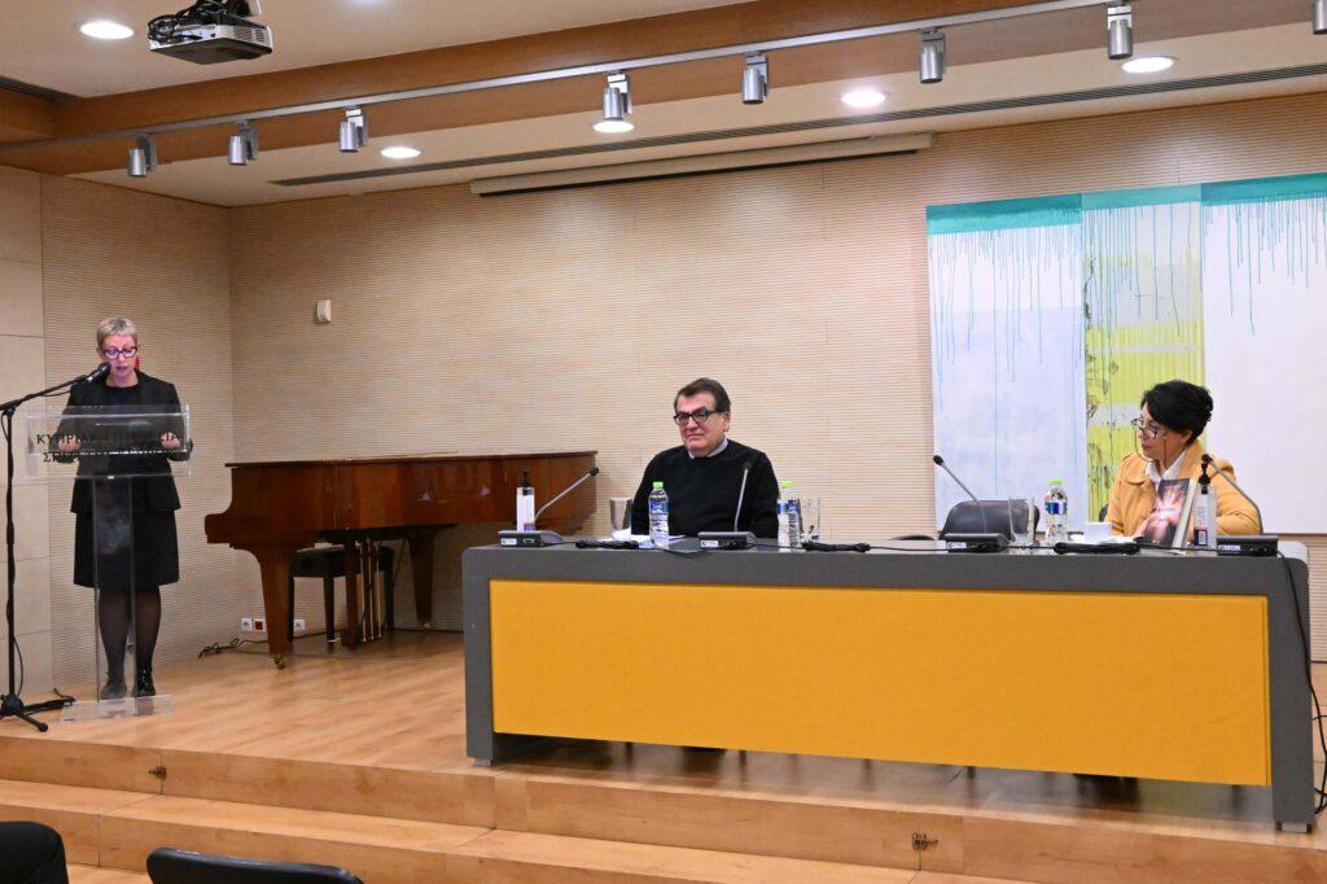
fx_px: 1437
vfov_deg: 34.2
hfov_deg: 49.6
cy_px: 442
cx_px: 664
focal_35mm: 39
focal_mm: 26
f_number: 5.6
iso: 8000
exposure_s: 1/200
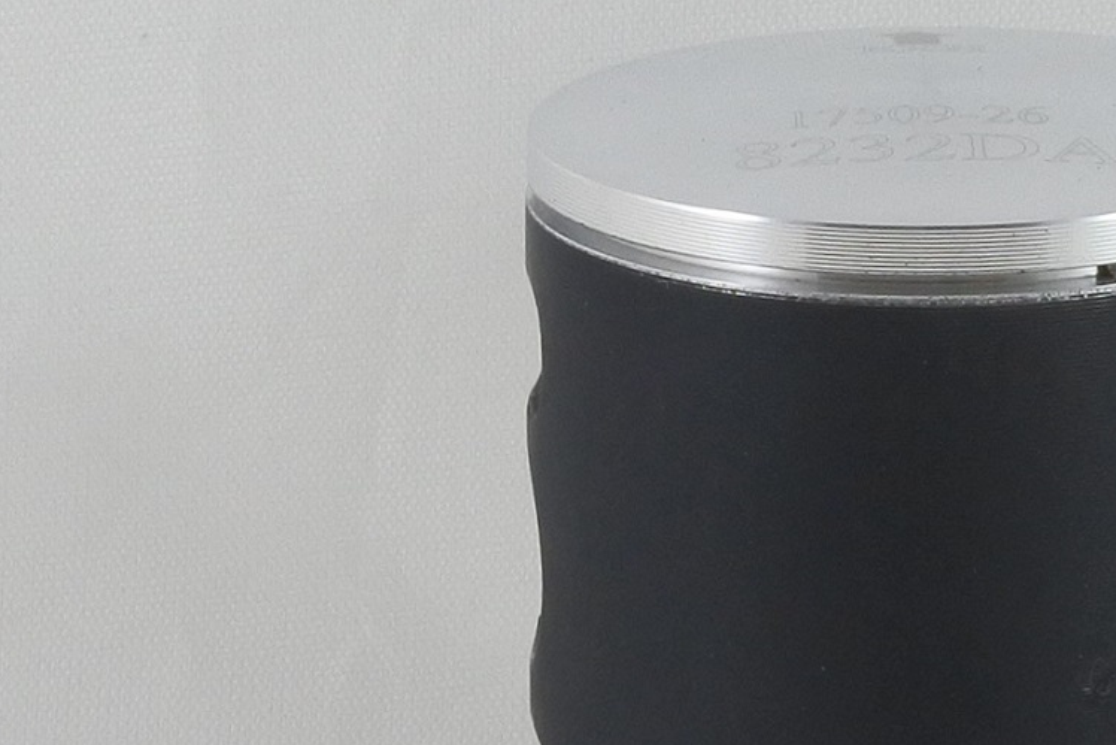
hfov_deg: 15.5
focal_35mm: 131
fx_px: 4062
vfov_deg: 10.4
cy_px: 571
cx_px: 932
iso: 500
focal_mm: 23.6
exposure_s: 1/125
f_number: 5
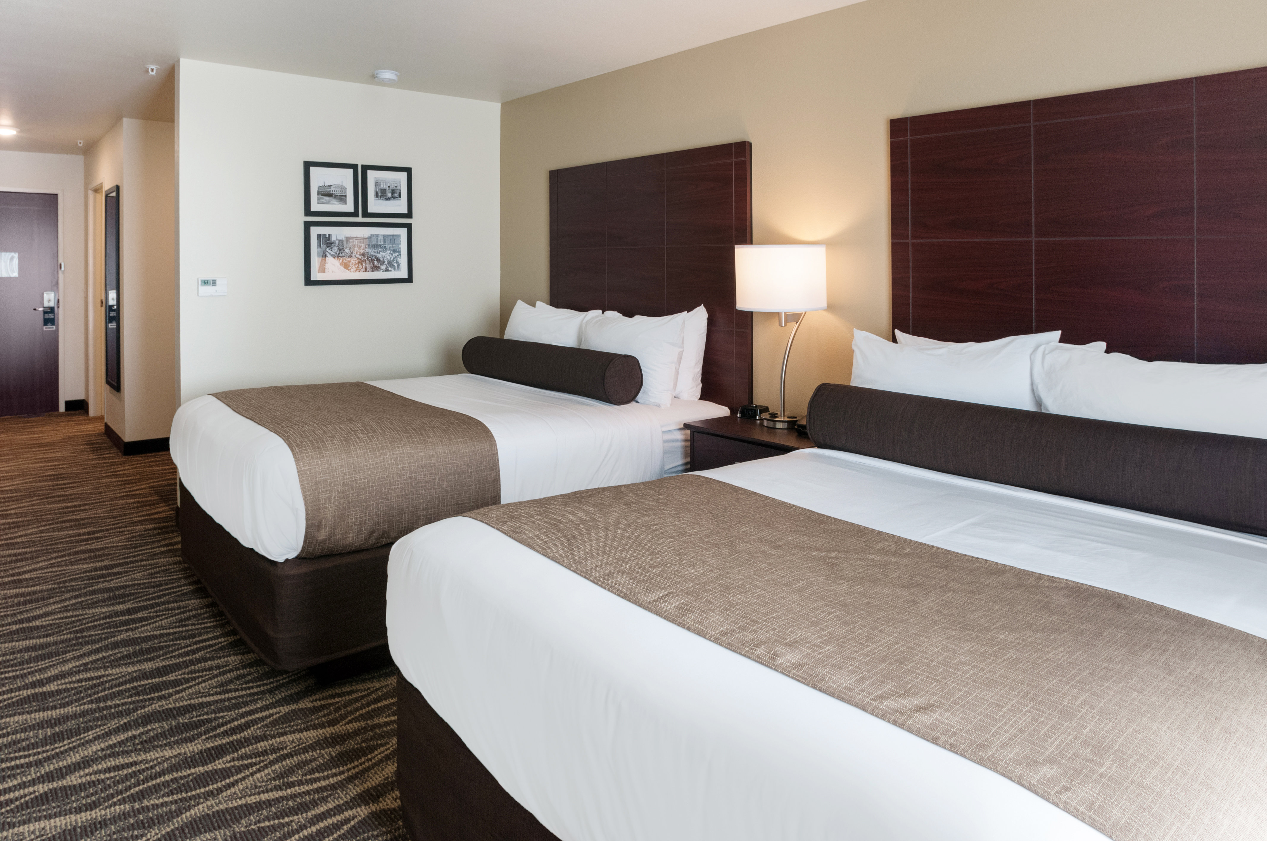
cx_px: 634
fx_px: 738
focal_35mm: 21
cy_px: 420
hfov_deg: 81.3
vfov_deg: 59.4
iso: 320
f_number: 8
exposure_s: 1/10
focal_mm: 14
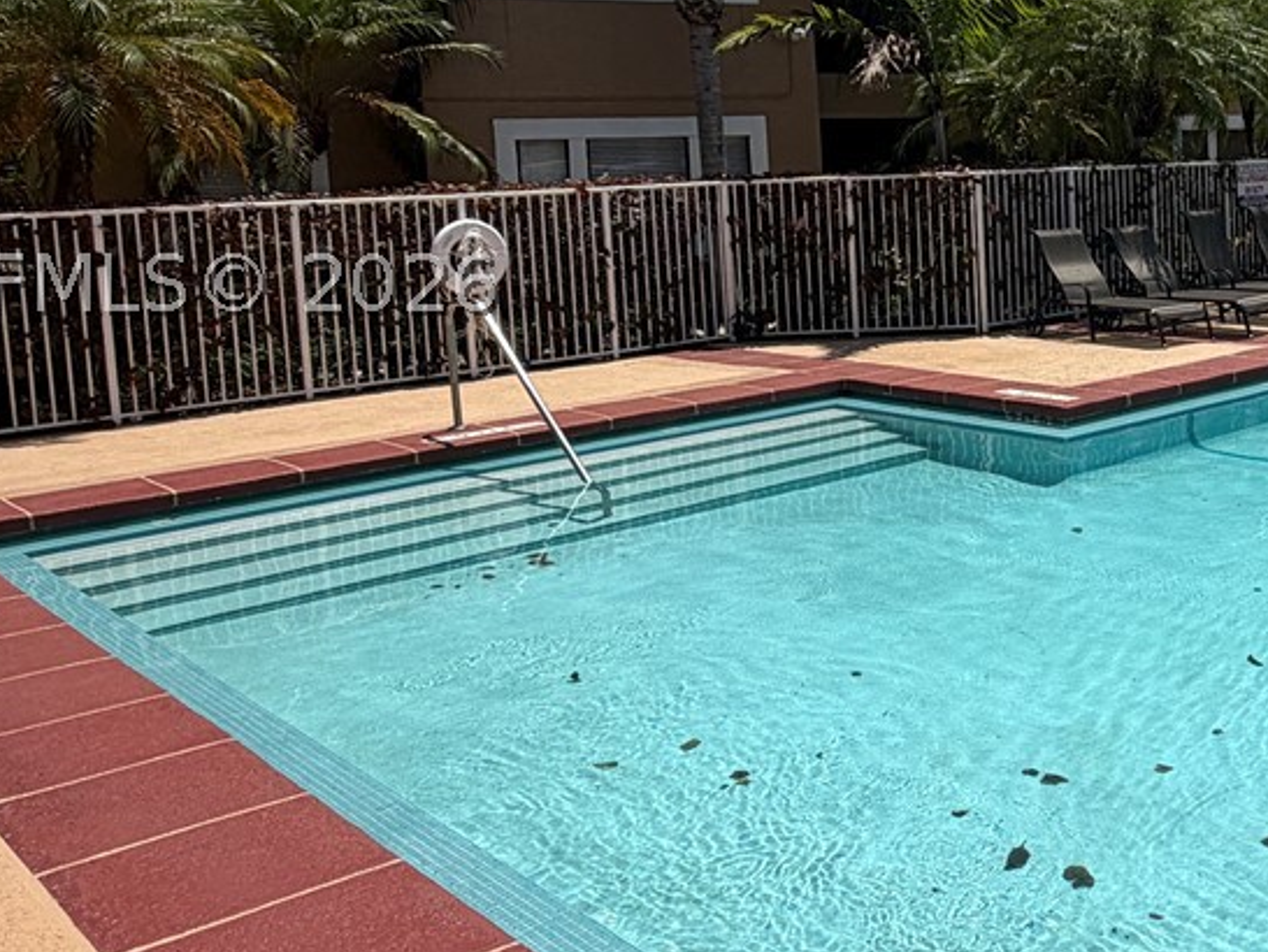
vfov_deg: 34.7
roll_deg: +1.6
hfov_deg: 41.1
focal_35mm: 41
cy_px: 283
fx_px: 1503
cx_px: 1210
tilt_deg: -5.7
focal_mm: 2.22
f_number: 2.2
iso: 20
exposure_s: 1/1399
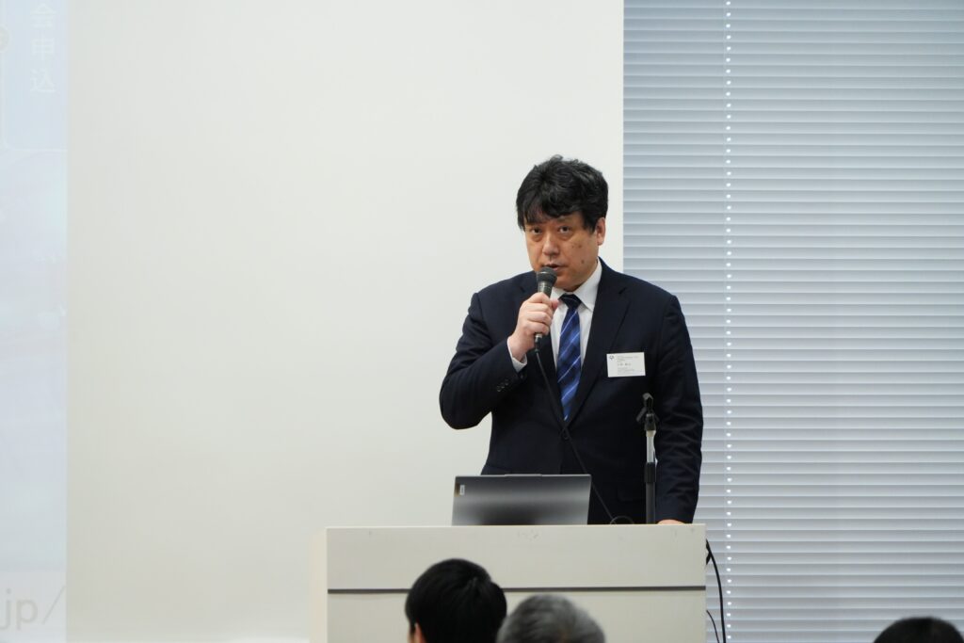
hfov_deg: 8.6
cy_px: 322
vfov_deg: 5.7
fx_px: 6427
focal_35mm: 240
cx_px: 482
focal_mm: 240
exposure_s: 1/400
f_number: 6.3
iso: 3200
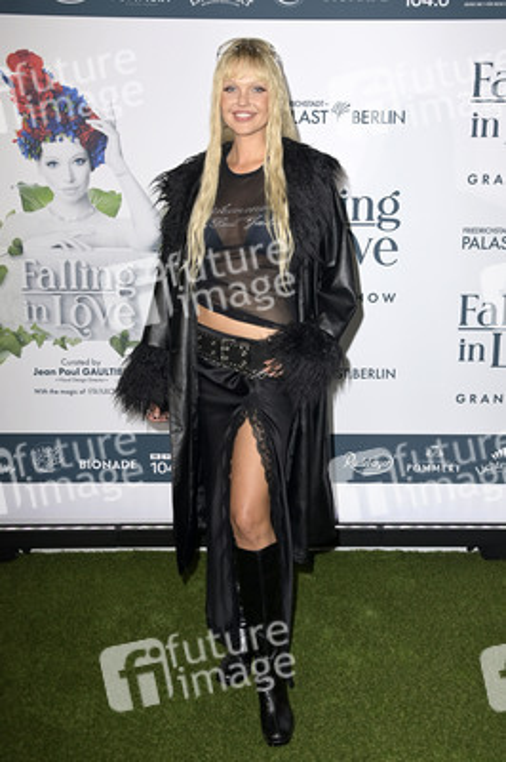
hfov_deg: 33.3
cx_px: 253
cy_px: 381
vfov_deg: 48.5
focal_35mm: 40
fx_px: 845
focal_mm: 40
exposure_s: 1/250
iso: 640
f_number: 5.6
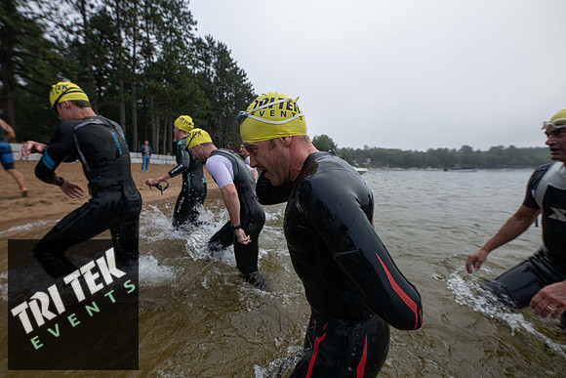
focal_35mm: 14
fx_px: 220
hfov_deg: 104.2
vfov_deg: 81.2
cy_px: 189
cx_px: 283
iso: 320
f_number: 4
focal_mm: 14
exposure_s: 1/800
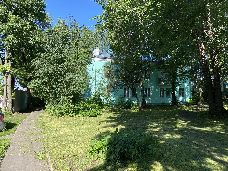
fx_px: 171
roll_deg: -0.4
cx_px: 114
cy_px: 86
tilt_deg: +2.9
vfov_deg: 53.1
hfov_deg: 67.3
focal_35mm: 26
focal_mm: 4.25
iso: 32
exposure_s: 1/845
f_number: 1.8
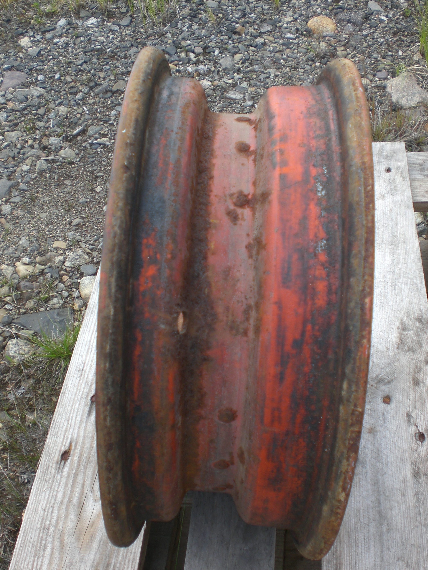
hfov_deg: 34.4
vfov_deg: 44.8
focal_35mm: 42
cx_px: 210
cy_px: 284
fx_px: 692
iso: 50
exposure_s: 1/320
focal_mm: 6.3
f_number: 3.1
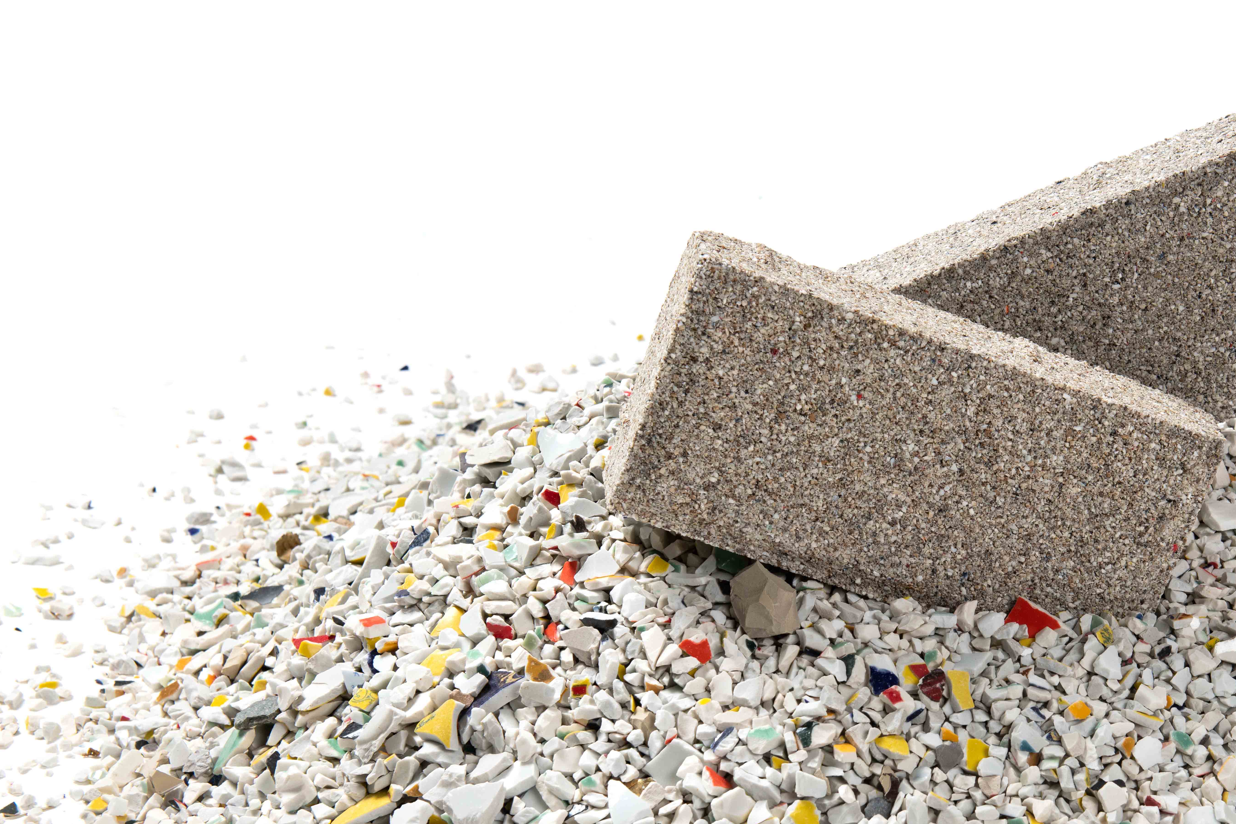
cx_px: 931
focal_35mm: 84
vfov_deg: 16.2
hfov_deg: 23.9
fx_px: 2884
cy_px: 558
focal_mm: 55
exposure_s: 1/125
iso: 160
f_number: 11
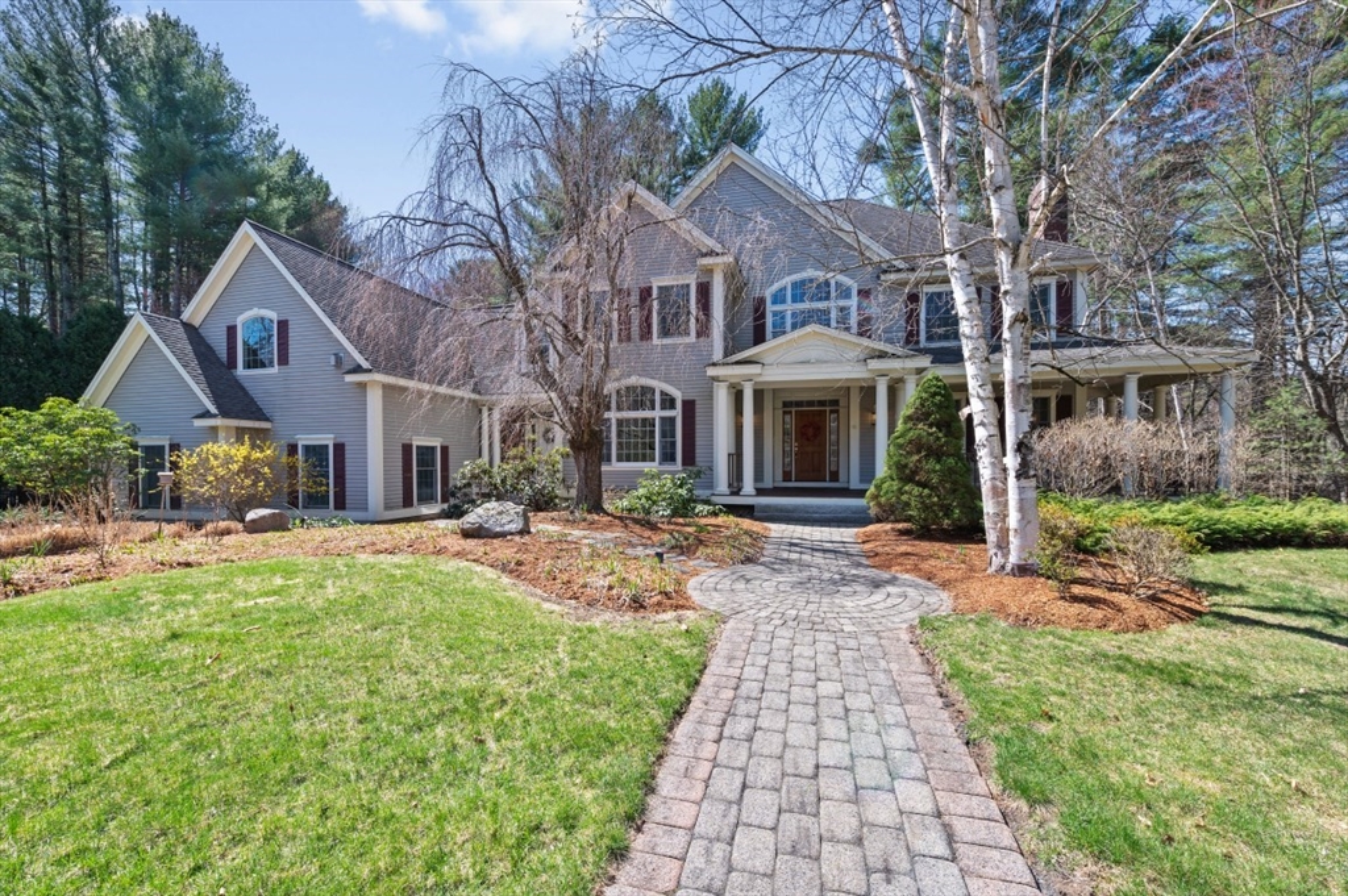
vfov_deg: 81.1
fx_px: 524
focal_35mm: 14
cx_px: 674
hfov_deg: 104.3
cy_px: 448
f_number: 8
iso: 100
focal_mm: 14
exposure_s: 1/200
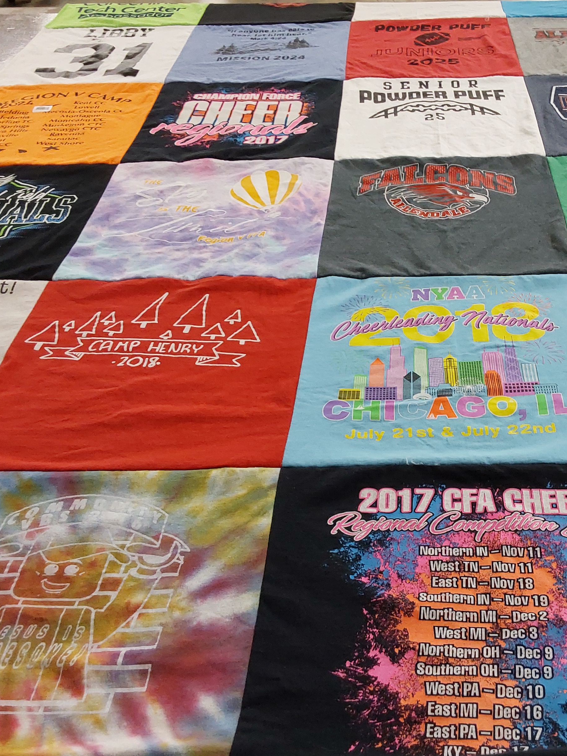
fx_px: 830
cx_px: 406
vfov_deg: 49.0
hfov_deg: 37.1
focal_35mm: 38
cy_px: 383
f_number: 1.9
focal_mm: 2.91
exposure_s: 1/60
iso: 125
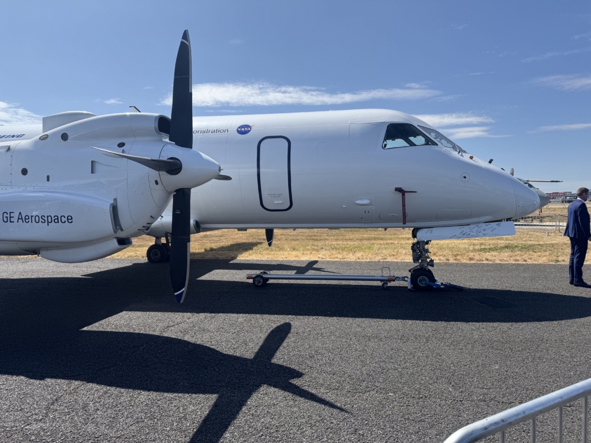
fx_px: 410
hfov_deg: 71.6
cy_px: 222
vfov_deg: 56.8
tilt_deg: -3.3
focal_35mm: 24
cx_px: 296
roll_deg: +1.3
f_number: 1.8
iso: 80
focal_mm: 6.8
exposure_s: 1/5814
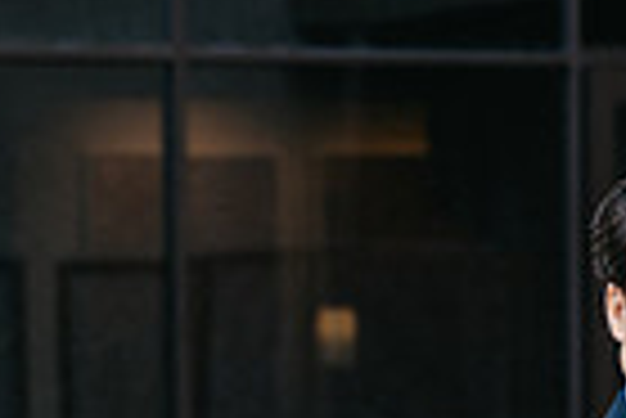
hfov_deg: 8.1
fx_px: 4421
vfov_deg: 5.4
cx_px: 513
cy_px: 546
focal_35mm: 254
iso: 100
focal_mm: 61
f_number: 2.8
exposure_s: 1/400
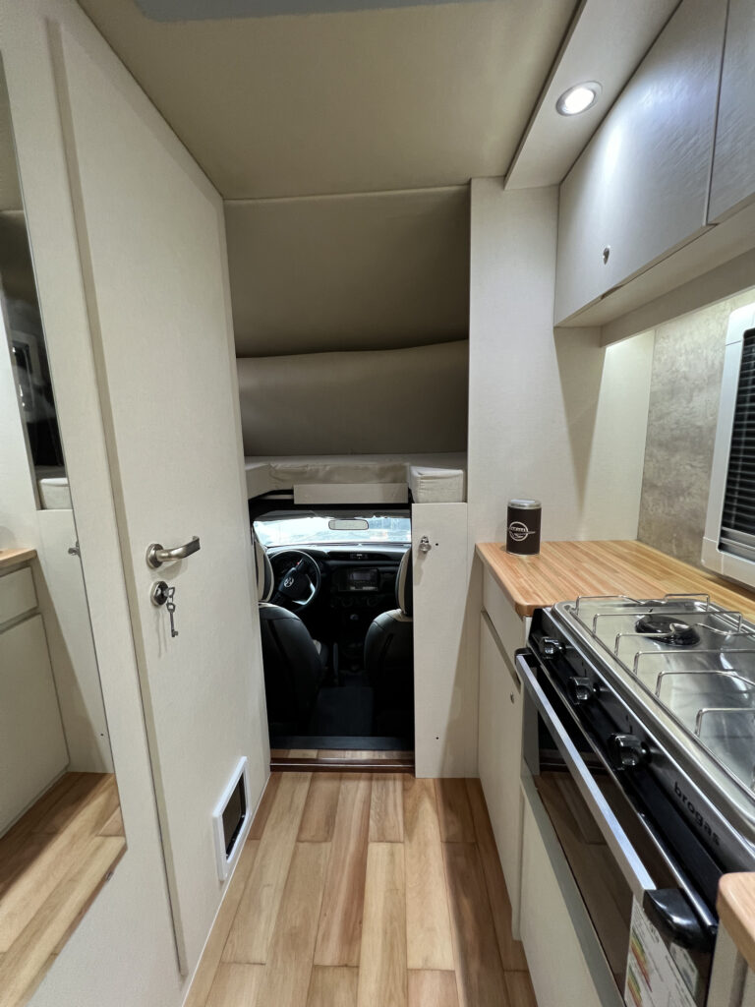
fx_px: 378
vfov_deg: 106.2
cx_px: 378
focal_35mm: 13
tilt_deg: -10.5
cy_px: 504
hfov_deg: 89.9
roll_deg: +2.4
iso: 200
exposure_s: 1/99
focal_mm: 1.57
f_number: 1.8
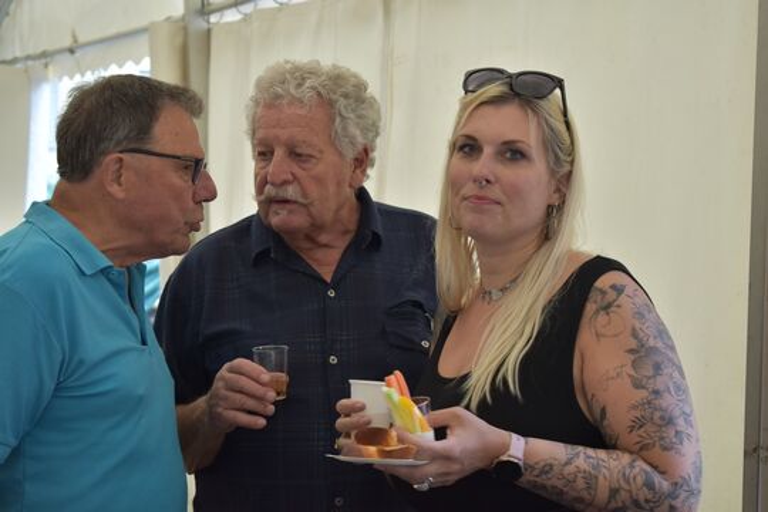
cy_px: 256
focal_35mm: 82
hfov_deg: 24.6
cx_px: 384
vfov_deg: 16.6
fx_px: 1760
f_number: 5.6
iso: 720
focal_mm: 55
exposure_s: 1/60
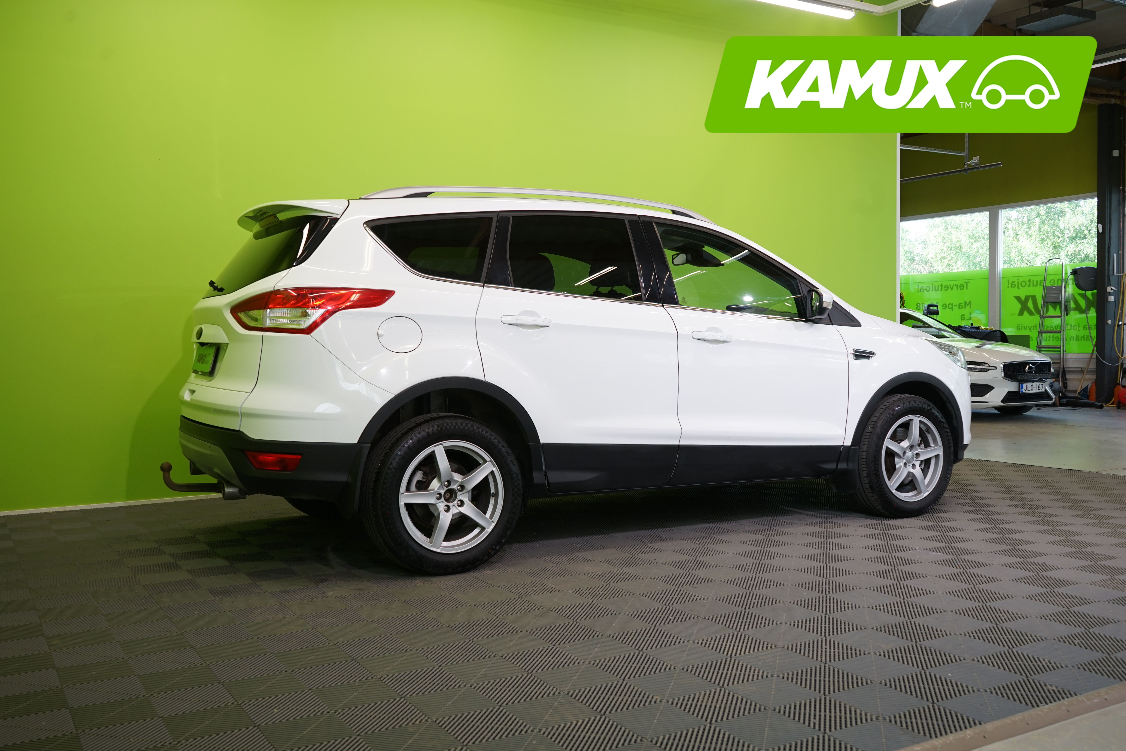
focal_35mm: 32
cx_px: 563
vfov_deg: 41.1
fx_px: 1001
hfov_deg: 58.7
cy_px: 376
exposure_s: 1/40
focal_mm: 32
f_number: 6.3
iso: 400
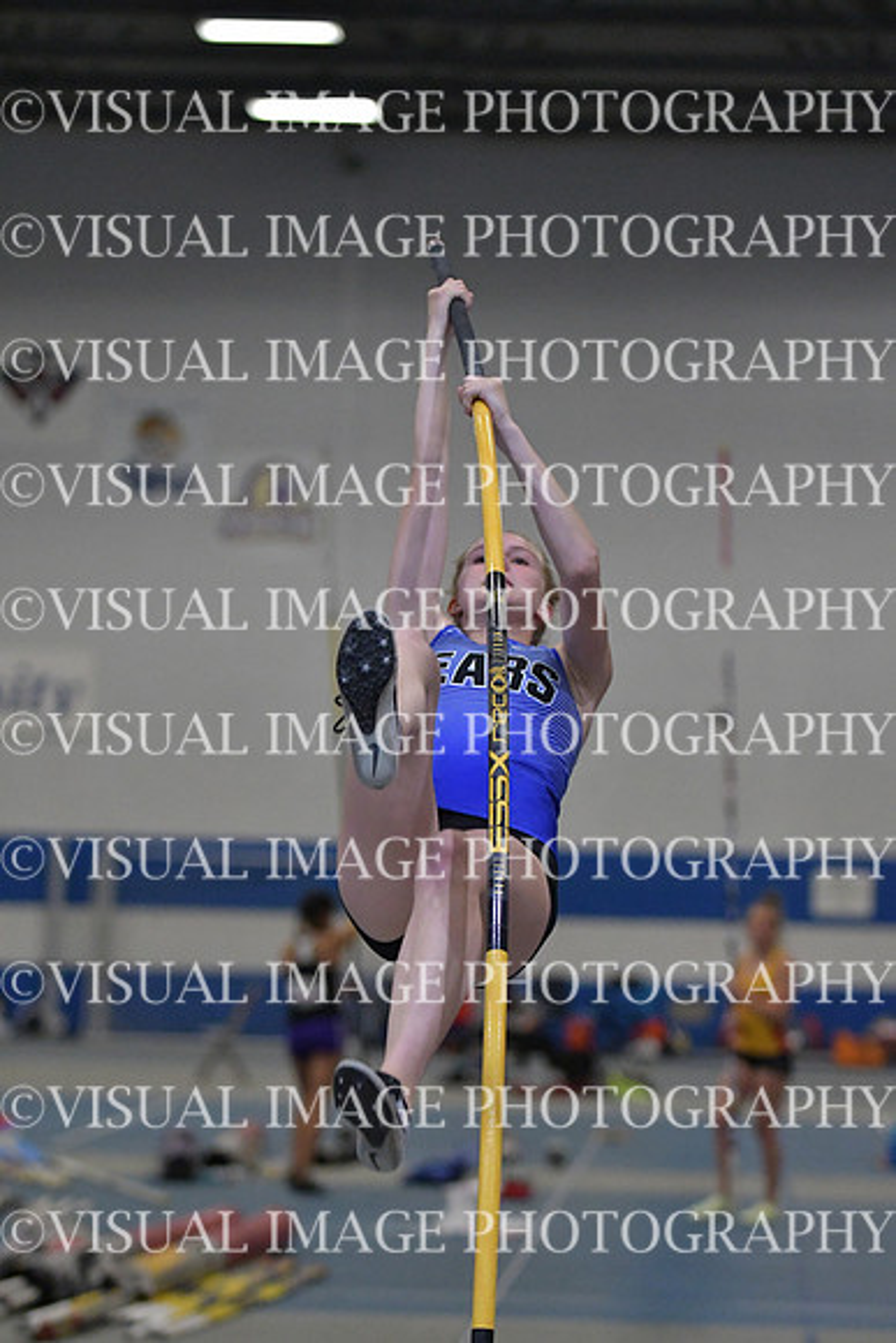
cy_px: 672
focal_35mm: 158
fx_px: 5876
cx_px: 448
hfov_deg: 8.7
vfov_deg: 13.0
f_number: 2.8
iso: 8000
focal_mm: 105
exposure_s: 1/1000
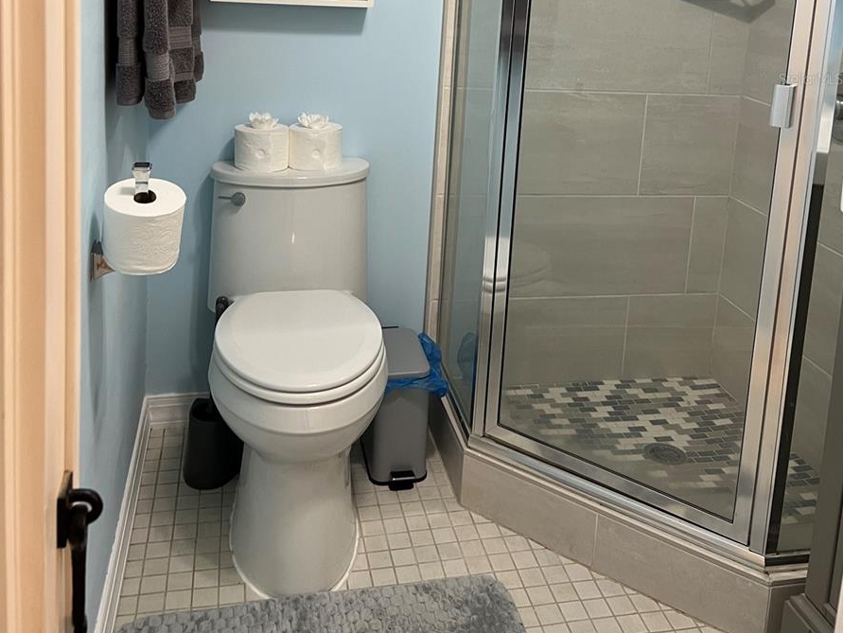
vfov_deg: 38.3
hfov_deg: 52.6
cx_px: 420
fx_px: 853
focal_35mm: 35
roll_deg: -2.9
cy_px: 79
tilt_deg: -8.5
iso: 80
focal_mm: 5.7
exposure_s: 1/60
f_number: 1.5
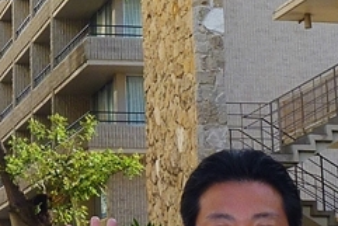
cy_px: 0
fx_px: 1296
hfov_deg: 14.7
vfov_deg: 9.9
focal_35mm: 138
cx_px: 25
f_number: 3.3
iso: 100
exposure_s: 1/250
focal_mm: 4.9
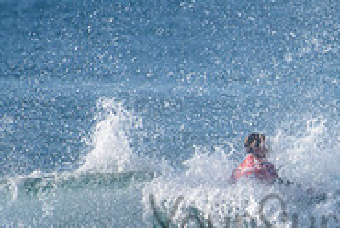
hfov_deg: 1.3
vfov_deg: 0.9
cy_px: 207
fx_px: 14813
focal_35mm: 1566
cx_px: 338
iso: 220
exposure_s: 1/2000
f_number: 5.6
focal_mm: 500
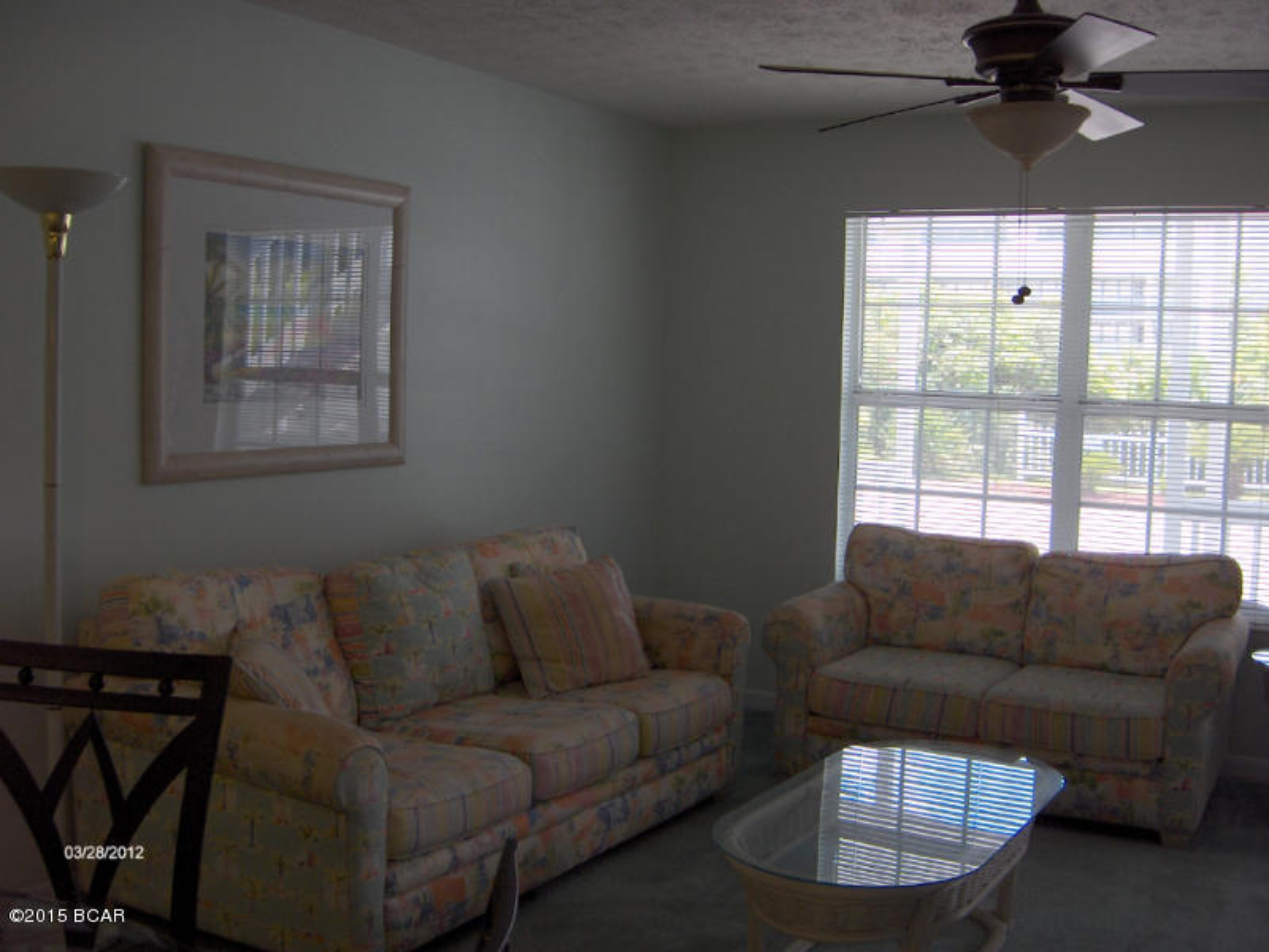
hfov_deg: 47.9
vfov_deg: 36.8
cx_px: 634
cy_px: 476
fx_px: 1430
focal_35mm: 39
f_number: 2.8
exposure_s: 1/66.5
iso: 200
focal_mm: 8
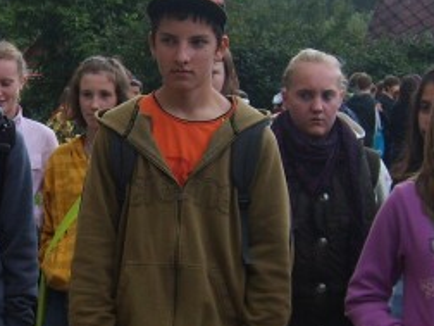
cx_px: 78
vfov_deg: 13.3
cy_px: 207
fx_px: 1392
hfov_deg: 17.6
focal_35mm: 111
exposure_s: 1/250
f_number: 2.8
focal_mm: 5.8
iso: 50
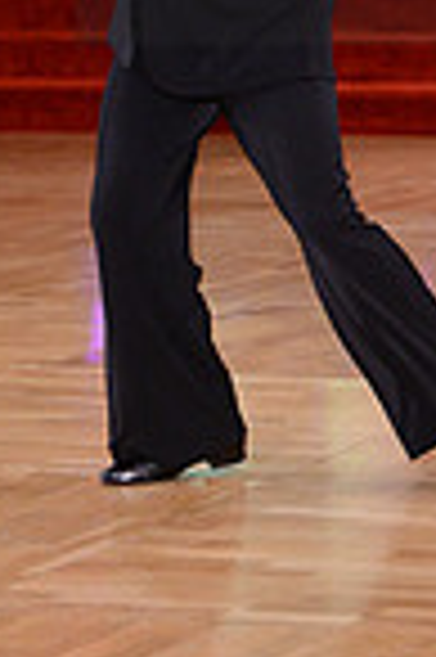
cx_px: 699
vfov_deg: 10.2
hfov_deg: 6.8
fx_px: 3623
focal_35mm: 199
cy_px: -104
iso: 1600
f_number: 4
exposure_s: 1/250
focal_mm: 50
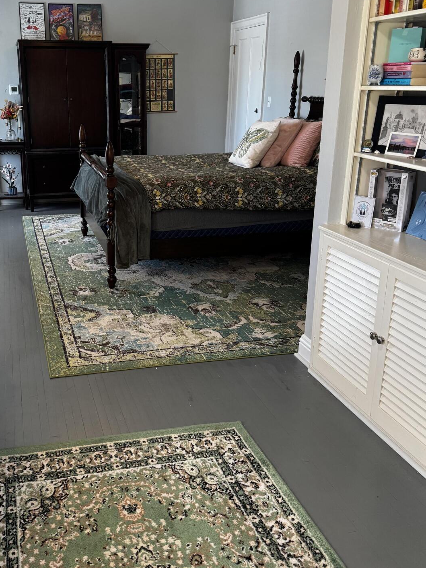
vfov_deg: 53.9
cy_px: 255
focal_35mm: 34
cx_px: 138
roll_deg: -0.3
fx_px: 558
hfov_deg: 41.2
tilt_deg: -17.1
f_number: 1.78
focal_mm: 6.76
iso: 200
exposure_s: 1/120
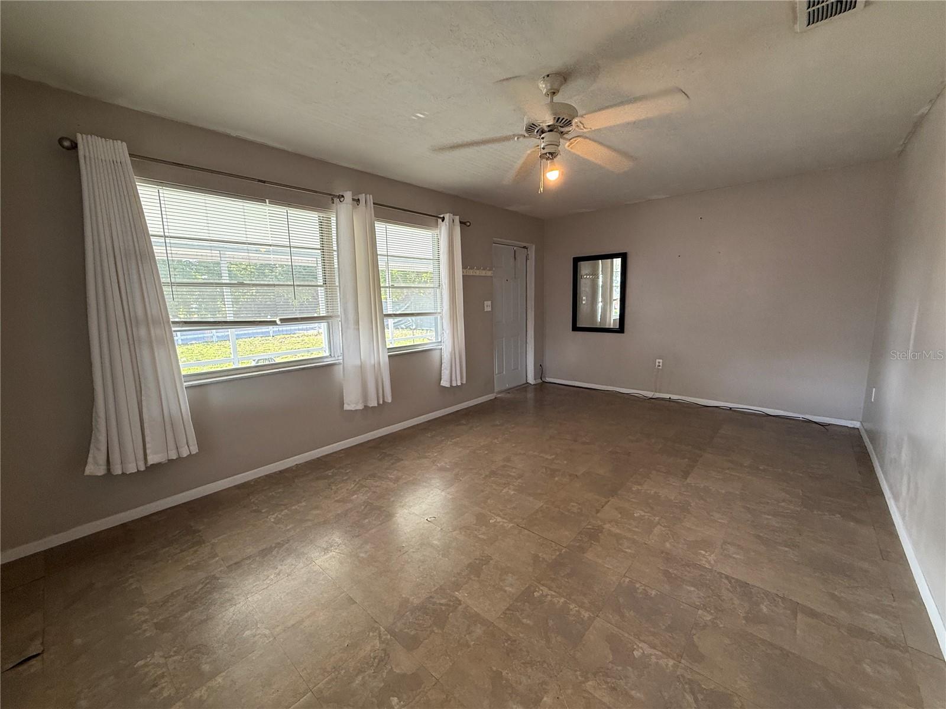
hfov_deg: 102.1
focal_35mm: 14
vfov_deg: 85.7
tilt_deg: -8.6
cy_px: 354
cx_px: 473
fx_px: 383
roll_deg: +1.6
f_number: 2.2
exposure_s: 1/120
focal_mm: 2.22
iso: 160
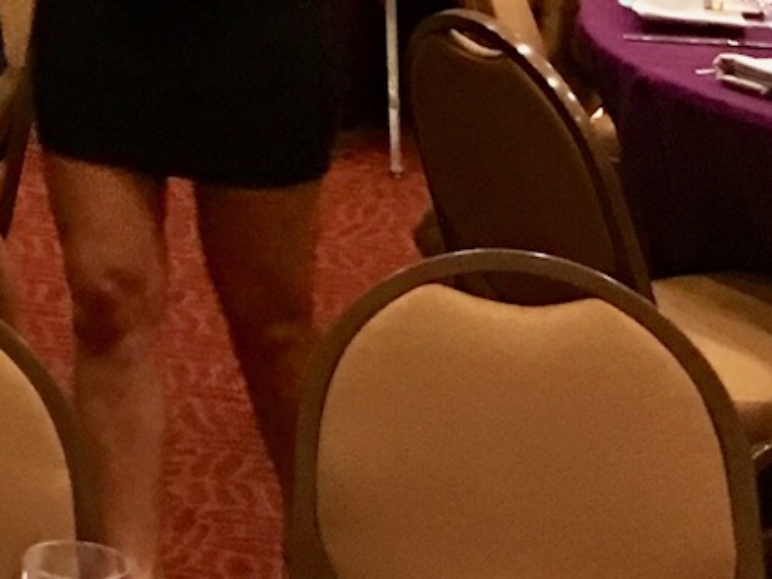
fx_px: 3122
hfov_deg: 12.2
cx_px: -873
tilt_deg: -0.1
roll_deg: +0.1
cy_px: -658
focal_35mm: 140
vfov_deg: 9.7
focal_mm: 4.15
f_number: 2.2
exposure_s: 1/4
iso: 50
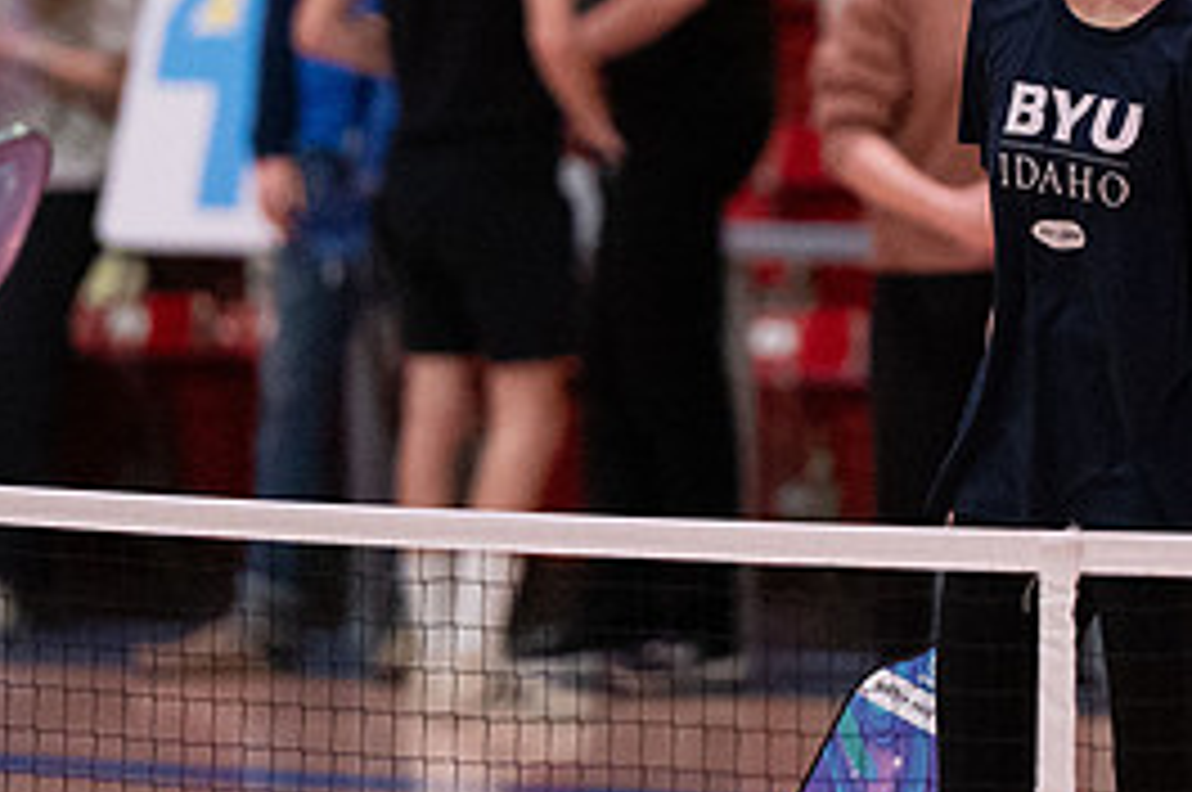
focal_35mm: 563
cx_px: 865
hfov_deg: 3.7
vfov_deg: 2.4
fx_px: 18618
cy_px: 156
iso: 10000
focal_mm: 200
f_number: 2.8
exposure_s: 1/1000
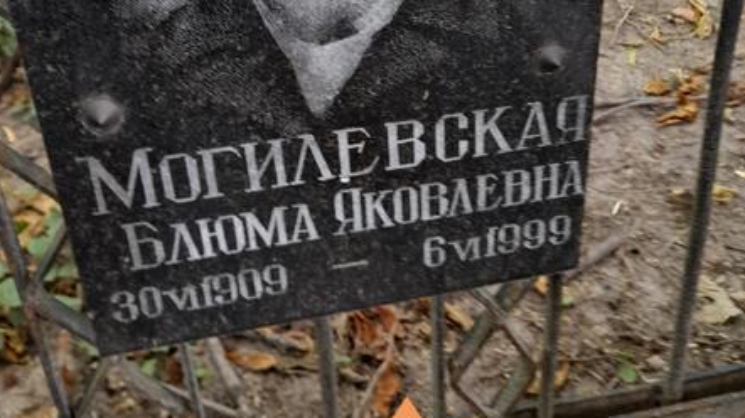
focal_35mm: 37
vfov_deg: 30.6
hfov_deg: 54.0
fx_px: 730
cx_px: 367
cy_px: 47
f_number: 2
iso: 80
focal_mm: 4.6
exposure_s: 1/50
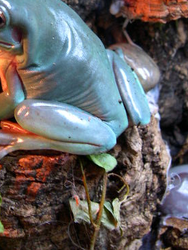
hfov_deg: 21.9
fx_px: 478
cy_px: 41
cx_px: 29
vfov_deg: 28.6
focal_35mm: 66
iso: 100
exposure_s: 1/5.2
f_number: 2.8
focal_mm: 8
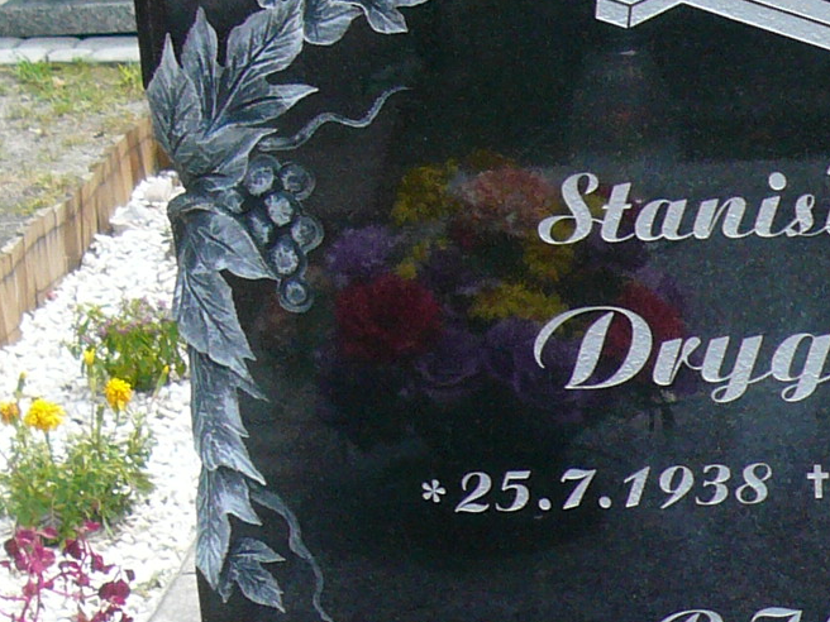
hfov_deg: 16.4
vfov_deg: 12.7
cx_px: 887
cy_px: 307
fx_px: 2805
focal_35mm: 117
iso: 100
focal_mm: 5.2
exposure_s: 1/250
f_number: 2.9
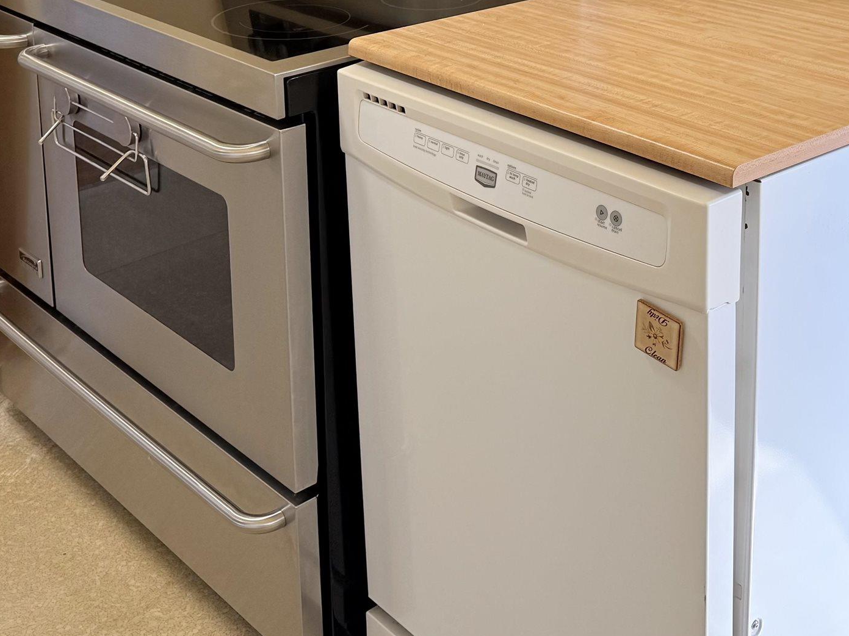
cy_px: -40
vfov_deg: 25.7
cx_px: 436
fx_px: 1300
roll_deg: +1.1
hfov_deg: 36.2
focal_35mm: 53
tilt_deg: -12.6
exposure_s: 1/120
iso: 64
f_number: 1.78
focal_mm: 6.76
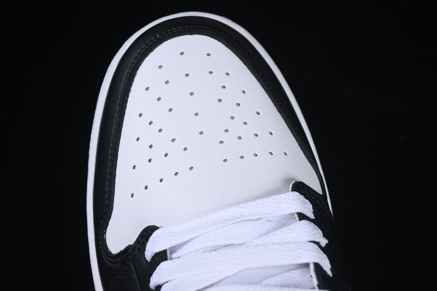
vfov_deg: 18.2
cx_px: 218
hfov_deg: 27.0
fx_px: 910
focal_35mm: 75
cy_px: 146
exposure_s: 1/60
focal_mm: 50
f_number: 7.1
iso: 160
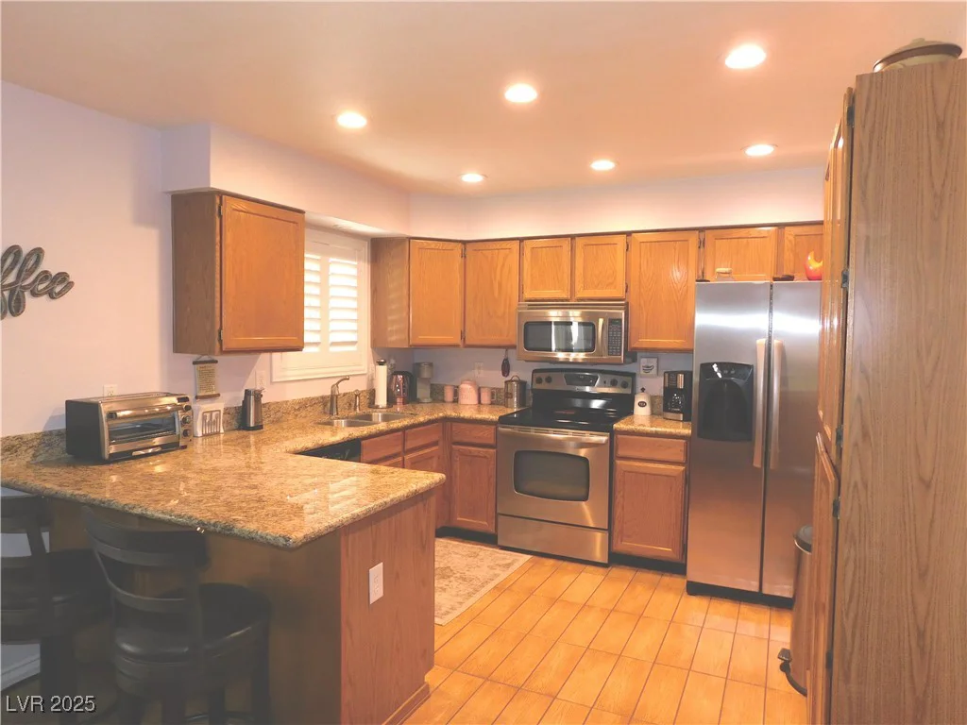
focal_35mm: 23
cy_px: 362
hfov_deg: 73.9
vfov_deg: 58.9
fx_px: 643
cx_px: 484
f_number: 3
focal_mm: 4
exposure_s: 1/30
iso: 200
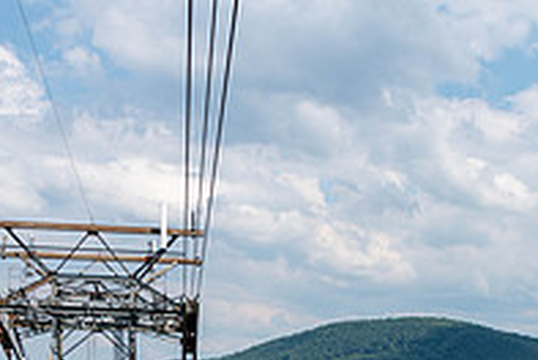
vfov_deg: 14.0
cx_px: 472
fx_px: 1407
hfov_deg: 21.2
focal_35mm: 94
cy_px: 462
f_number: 8
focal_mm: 32
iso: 100
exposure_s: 1/320
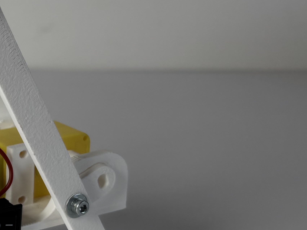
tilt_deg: -21.5
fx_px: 772
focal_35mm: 87
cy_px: 188
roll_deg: +0.2
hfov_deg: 19.9
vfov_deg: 16.8
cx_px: -136
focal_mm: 5.96
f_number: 1.6
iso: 50
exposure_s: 1/505
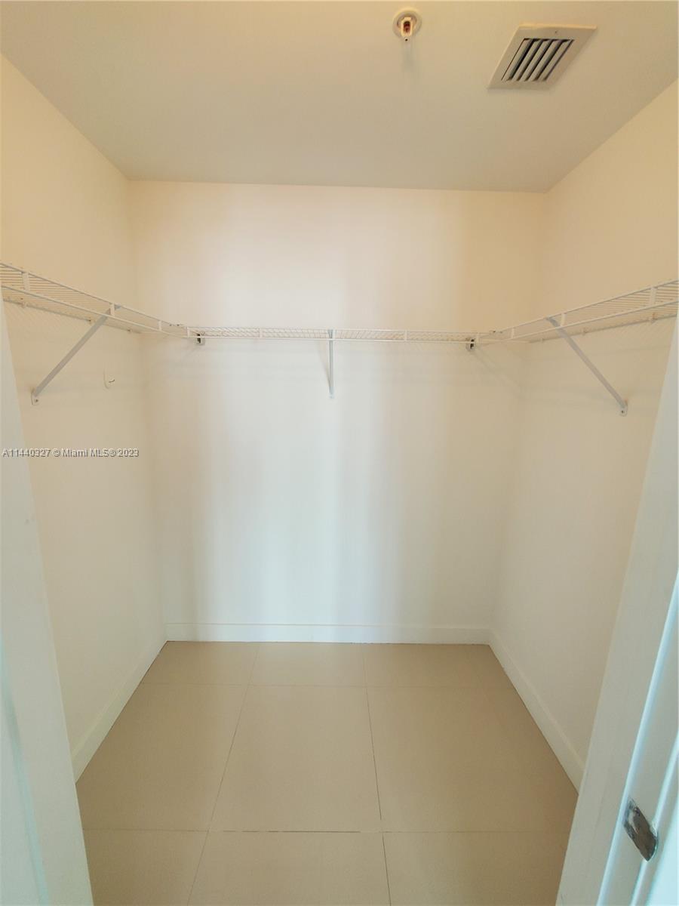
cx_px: 340
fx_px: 340
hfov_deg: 89.9
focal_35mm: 13
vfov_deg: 106.2
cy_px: 453
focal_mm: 1.8
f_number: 2.2
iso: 80
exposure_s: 1/60
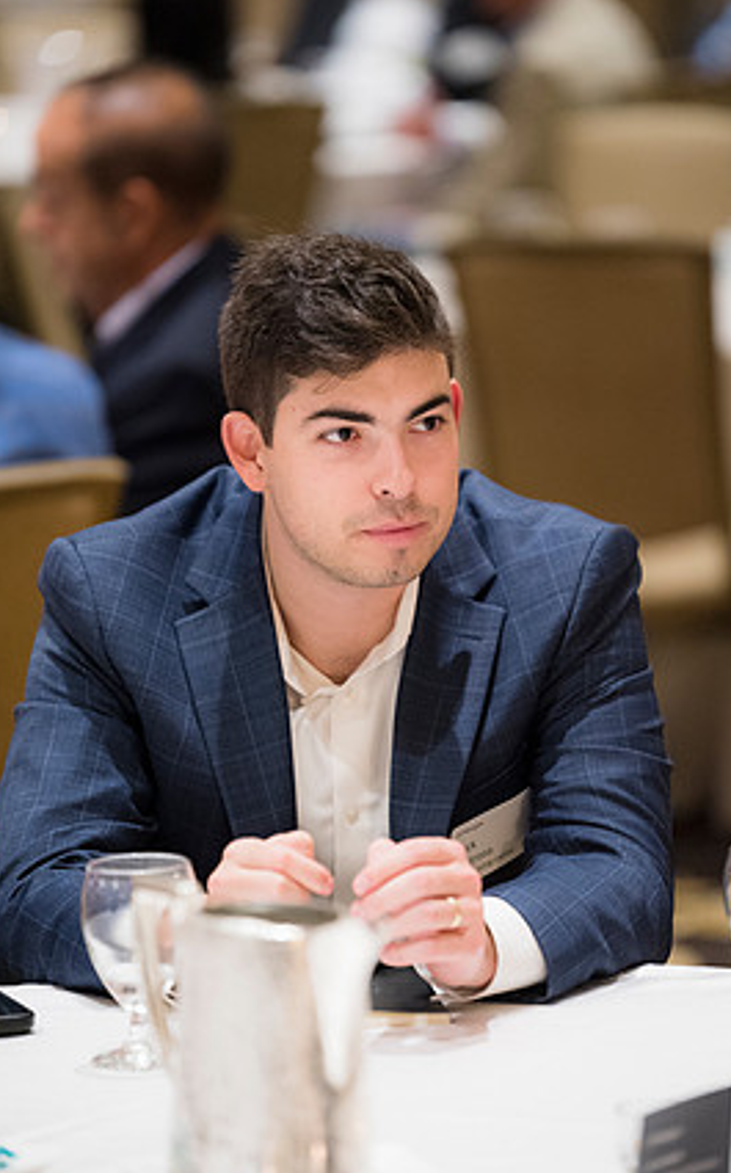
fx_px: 6897
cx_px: 400
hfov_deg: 6.1
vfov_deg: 9.7
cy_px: 569
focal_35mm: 216
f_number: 2.8
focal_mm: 200
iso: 4500
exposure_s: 1/125
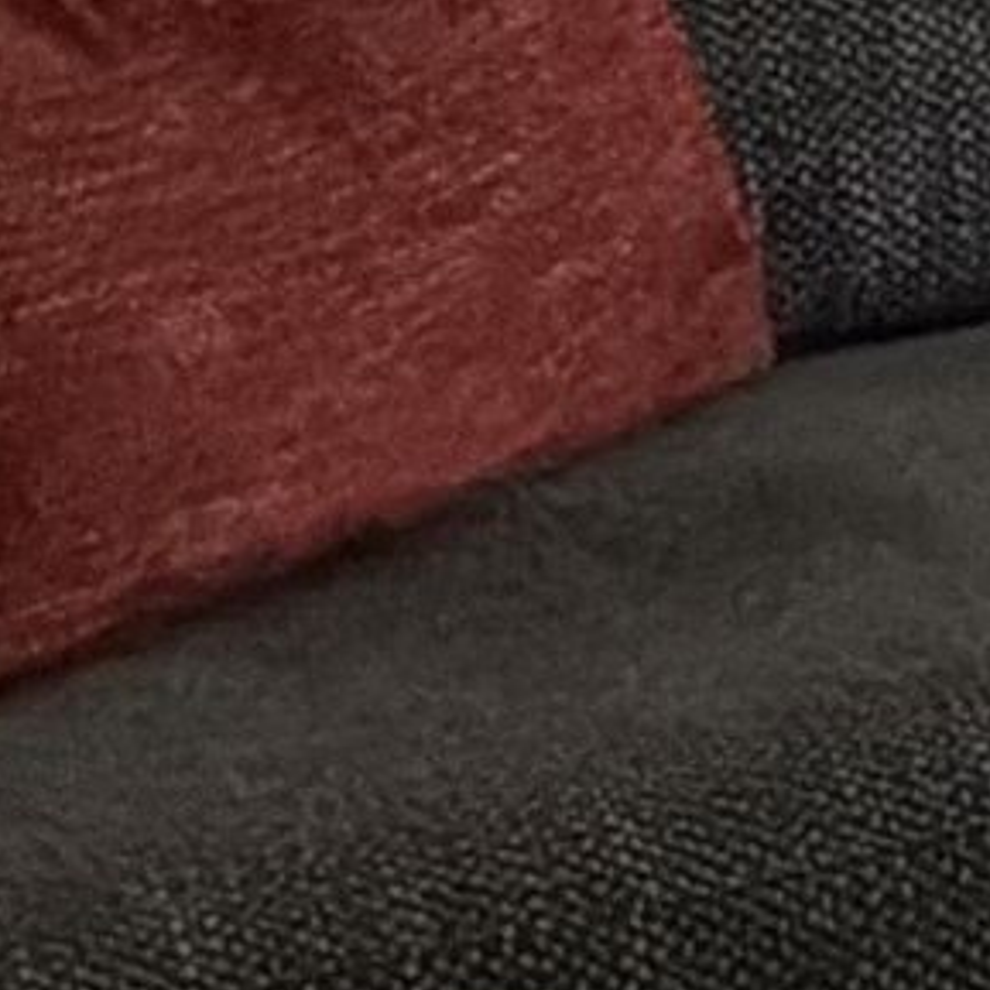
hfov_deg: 5.5
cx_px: 4834
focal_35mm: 247
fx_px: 7992
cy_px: -966
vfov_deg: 6.9
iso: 125
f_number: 1.8
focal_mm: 3
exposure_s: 1/60
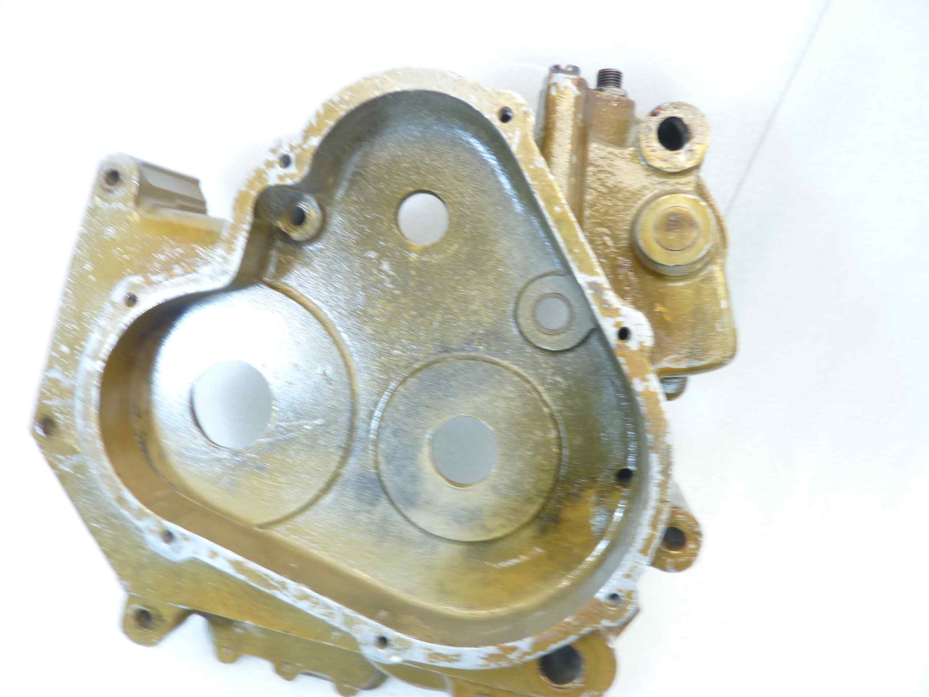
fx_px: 671
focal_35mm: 25
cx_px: 464
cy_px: 348
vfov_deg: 54.9
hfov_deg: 69.4
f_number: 3.3
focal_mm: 4.1
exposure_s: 1/10
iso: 80
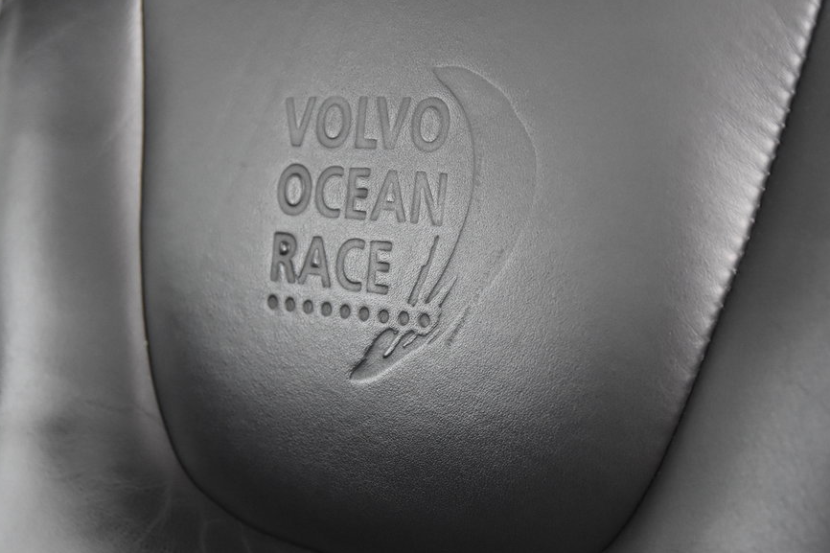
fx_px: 1584
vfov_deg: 19.8
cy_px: 252
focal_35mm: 69
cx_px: 372
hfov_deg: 29.3
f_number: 3.3
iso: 2500
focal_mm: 31
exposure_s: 1/50
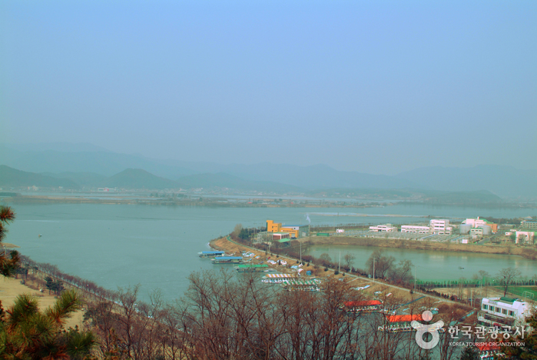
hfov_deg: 46.3
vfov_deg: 32.0
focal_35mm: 42
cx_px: 268
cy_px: 180
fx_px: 627
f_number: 8
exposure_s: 1/250
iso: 100
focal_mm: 28
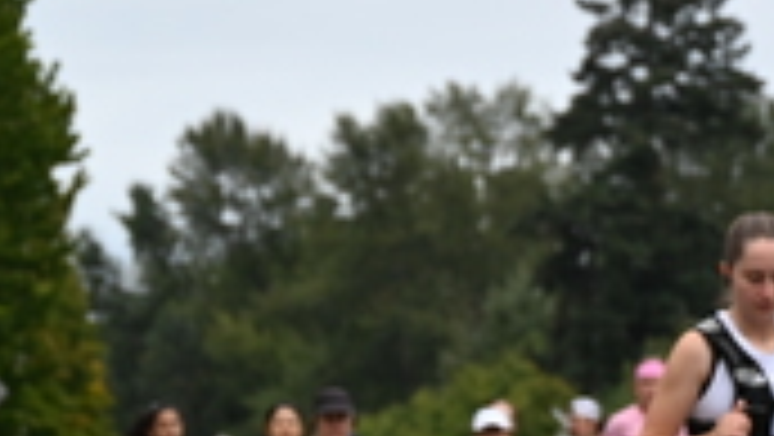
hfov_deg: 7.0
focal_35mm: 305
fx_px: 6264
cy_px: 380
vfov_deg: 4.0
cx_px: 1170
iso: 400
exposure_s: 1/200
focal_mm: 91
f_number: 6.3
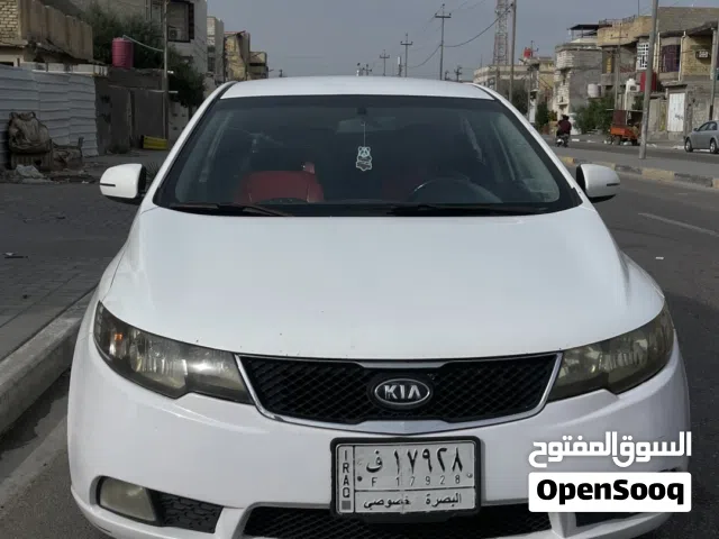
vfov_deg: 54.9
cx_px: 360
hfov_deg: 69.4
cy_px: 270
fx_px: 519
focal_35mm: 25
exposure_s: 1/10989
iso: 32
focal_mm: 5.1
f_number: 1.6
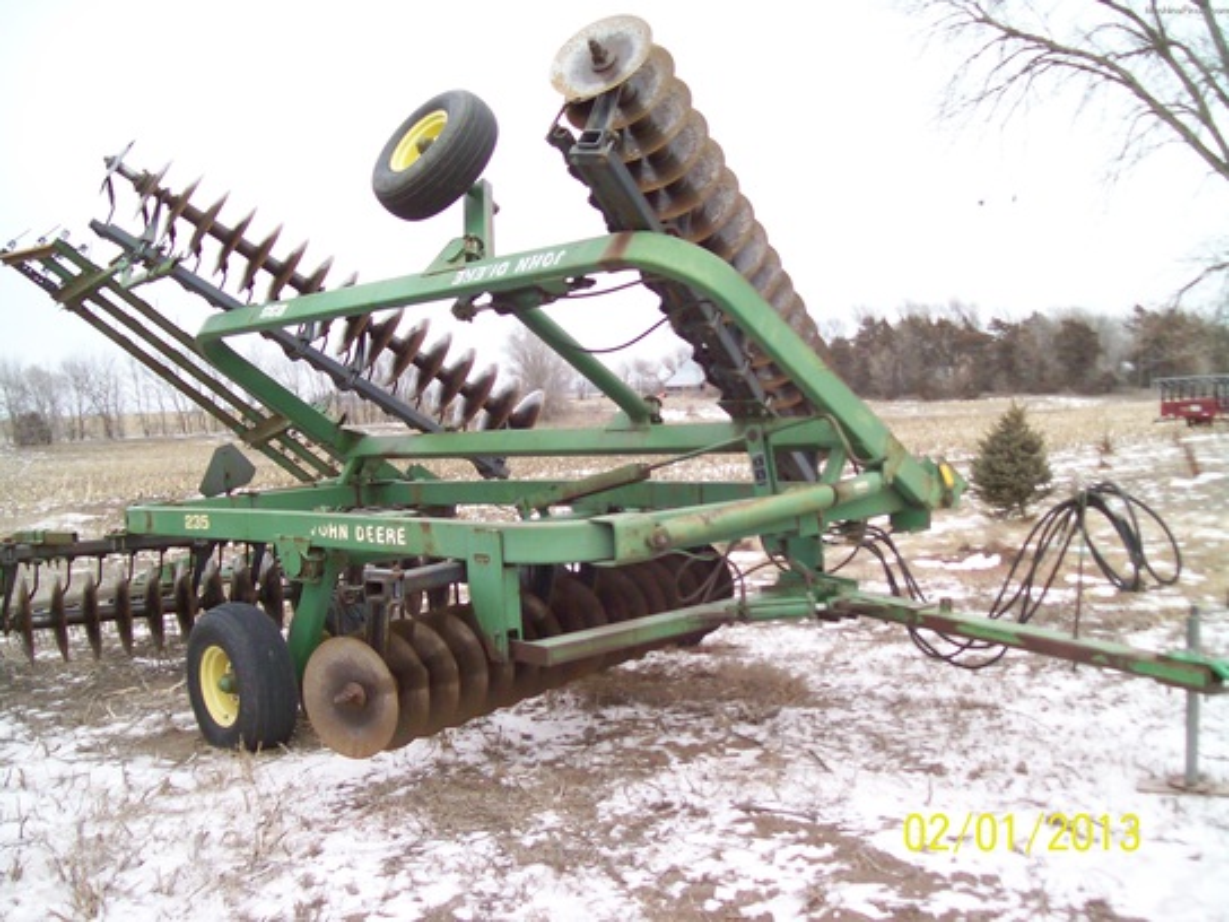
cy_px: 461
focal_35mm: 36
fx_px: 1278
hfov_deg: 51.4
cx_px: 614
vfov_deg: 39.7
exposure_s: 1/390
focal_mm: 6
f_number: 2.7
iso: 80
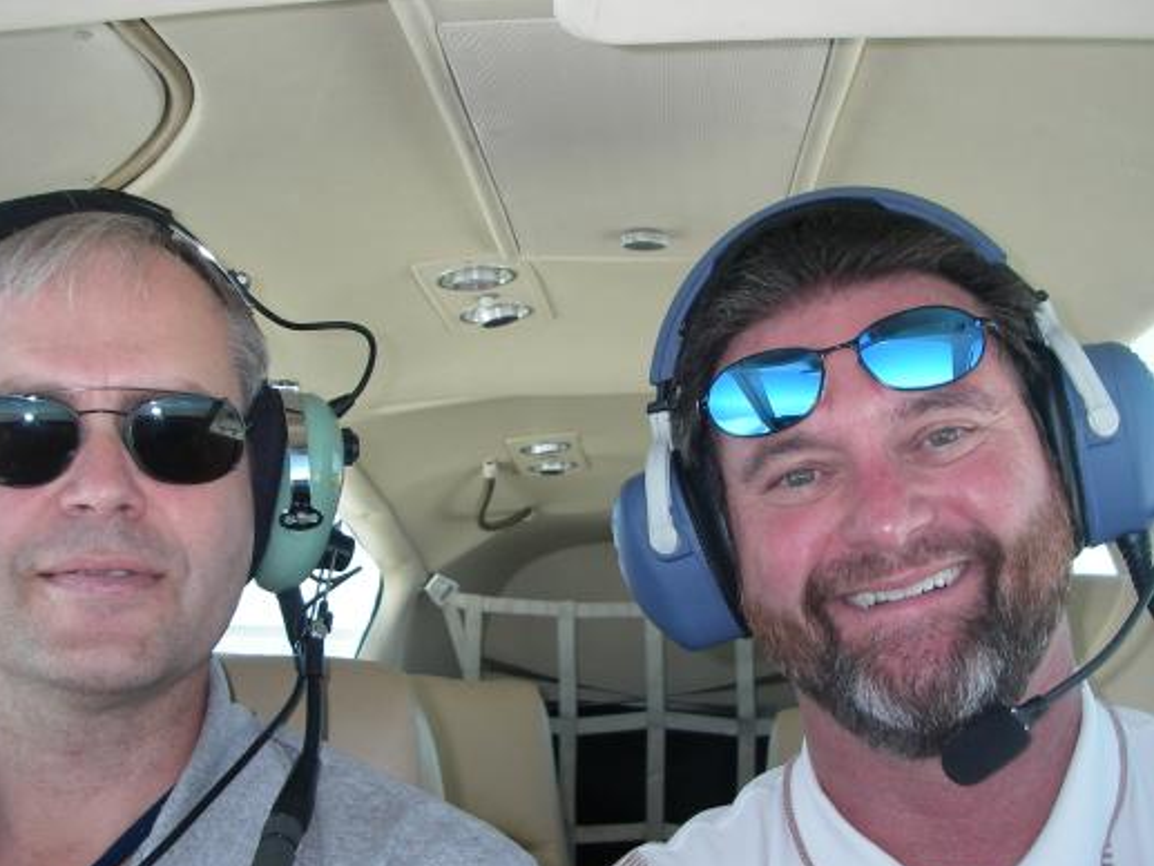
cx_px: 621
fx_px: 1567
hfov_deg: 40.4
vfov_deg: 30.8
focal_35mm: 47
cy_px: 498
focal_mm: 6.3
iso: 64
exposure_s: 1/160
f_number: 3.3
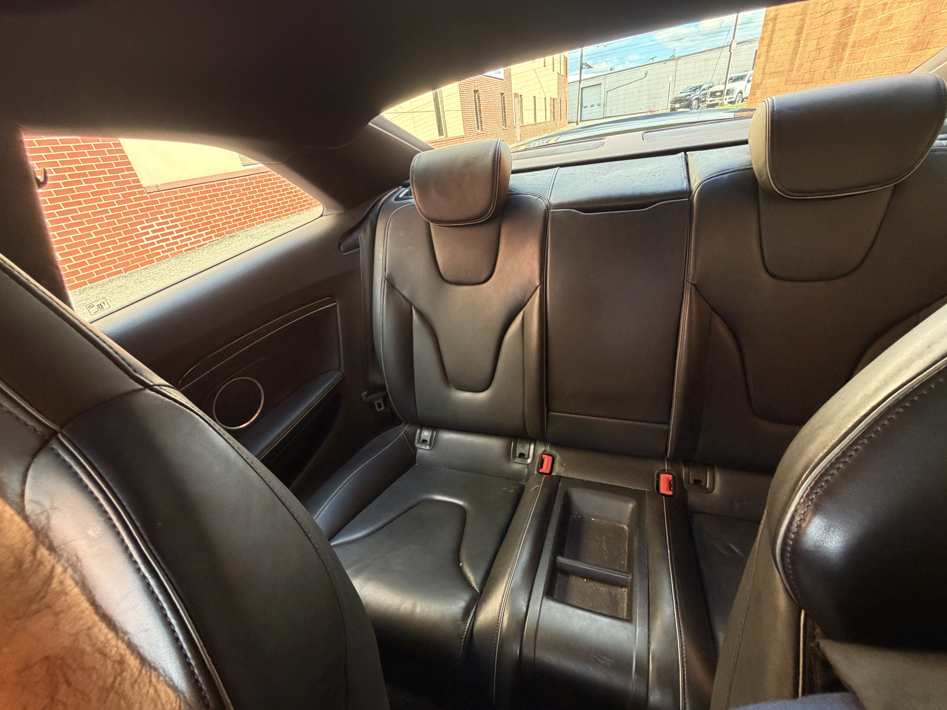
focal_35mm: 14
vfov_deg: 85.7
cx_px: 474
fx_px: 383
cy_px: 355
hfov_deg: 102.1
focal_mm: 2.22
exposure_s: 1/121
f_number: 2.2
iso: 320
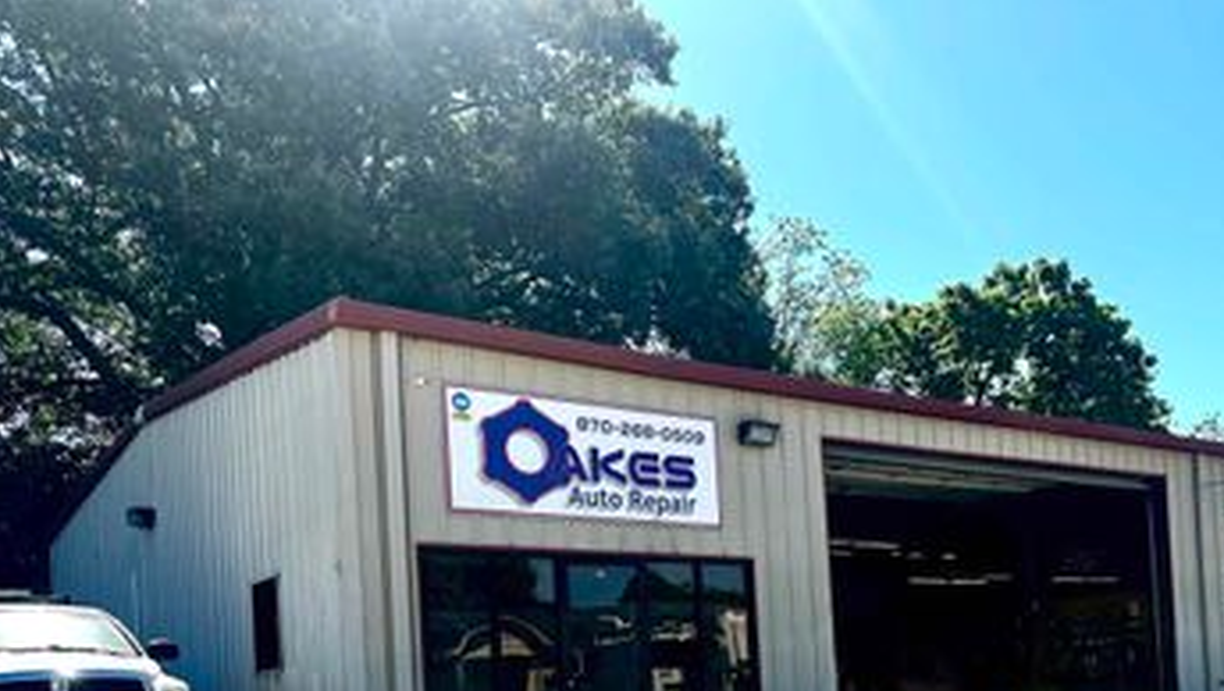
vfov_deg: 29.6
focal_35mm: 38
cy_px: 657
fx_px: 1234
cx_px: 886
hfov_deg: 51.0
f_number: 1.78
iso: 80
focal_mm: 6.86
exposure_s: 1/5263
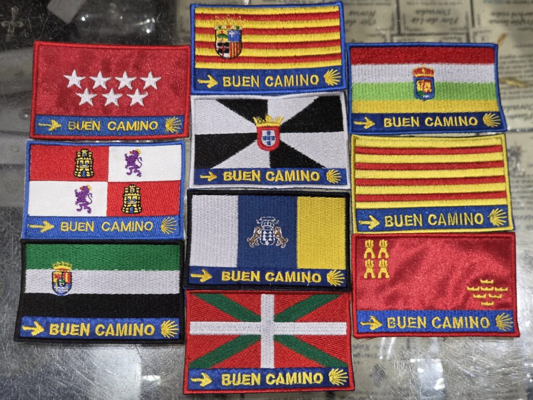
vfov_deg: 21.3
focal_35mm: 69
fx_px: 1062
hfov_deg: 28.2
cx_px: 266
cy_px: 200
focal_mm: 7.9
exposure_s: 1/101
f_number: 2.4
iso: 400
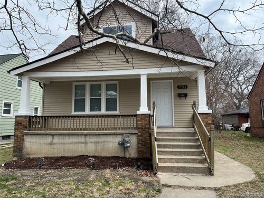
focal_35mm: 26
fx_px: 198
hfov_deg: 67.3
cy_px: 99
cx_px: 132
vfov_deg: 53.1
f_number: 1.6
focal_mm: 5.1
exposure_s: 1/1776
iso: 50
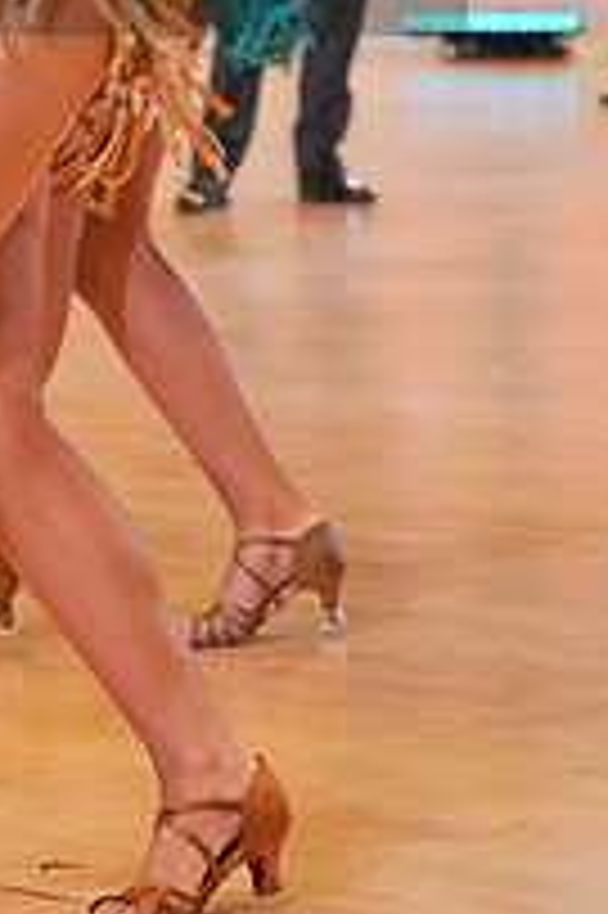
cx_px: -151
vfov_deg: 8.5
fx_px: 6090
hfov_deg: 5.7
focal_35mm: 240
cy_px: -113
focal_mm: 84
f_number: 5.6
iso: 4000
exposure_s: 1/400
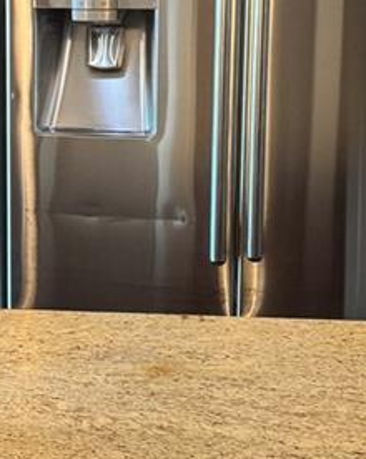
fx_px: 1384
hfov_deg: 14.9
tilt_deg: -11.3
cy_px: 200
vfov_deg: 18.8
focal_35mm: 102
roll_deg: +1.6
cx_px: 42
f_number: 1.78
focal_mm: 6.76
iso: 200
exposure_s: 1/60
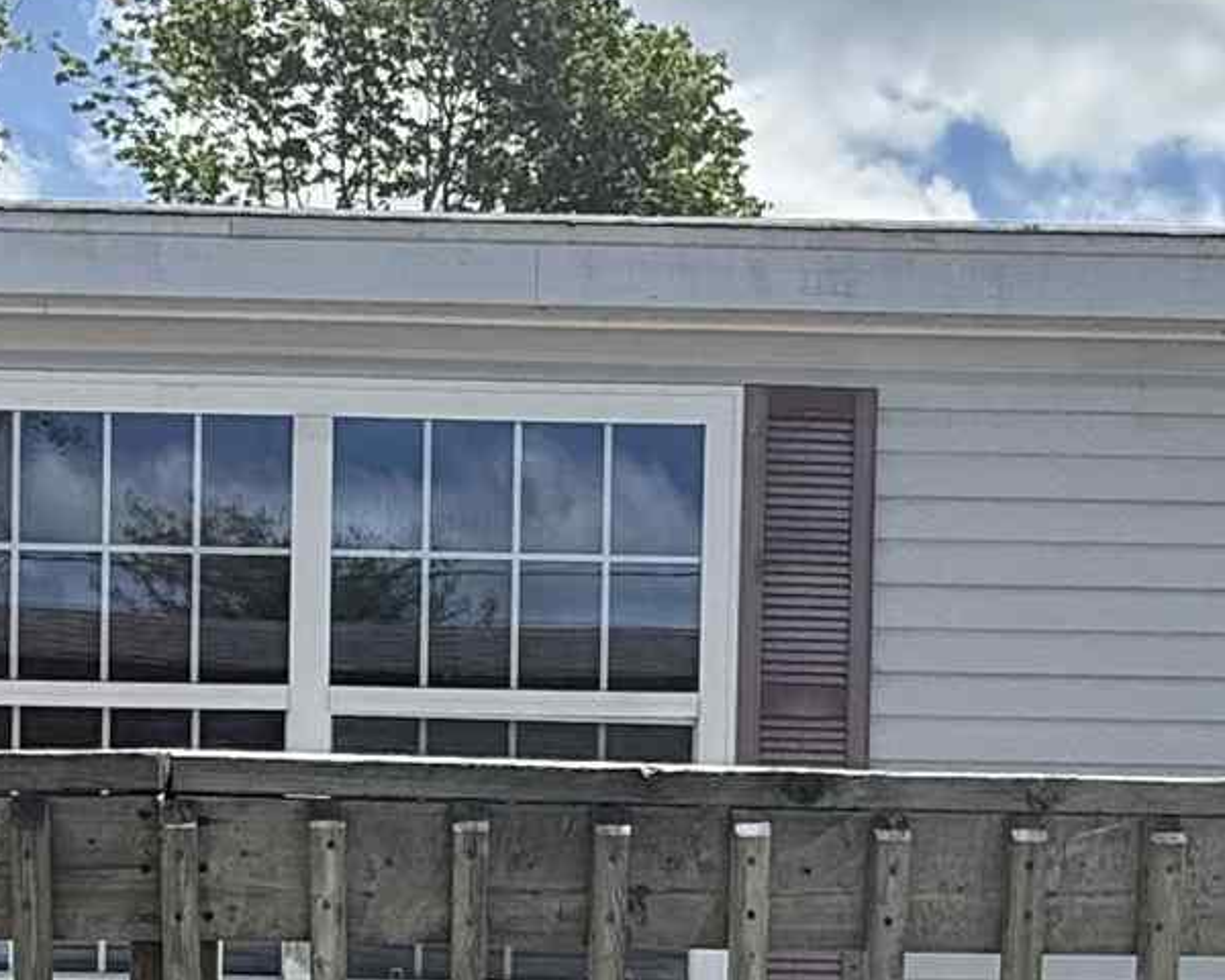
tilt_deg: -1.5
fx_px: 2538
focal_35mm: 70
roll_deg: -1.1
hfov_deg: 27.1
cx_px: 510
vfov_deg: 20.7
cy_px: 1115
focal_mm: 2.22
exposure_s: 1/2092
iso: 64
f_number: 2.2
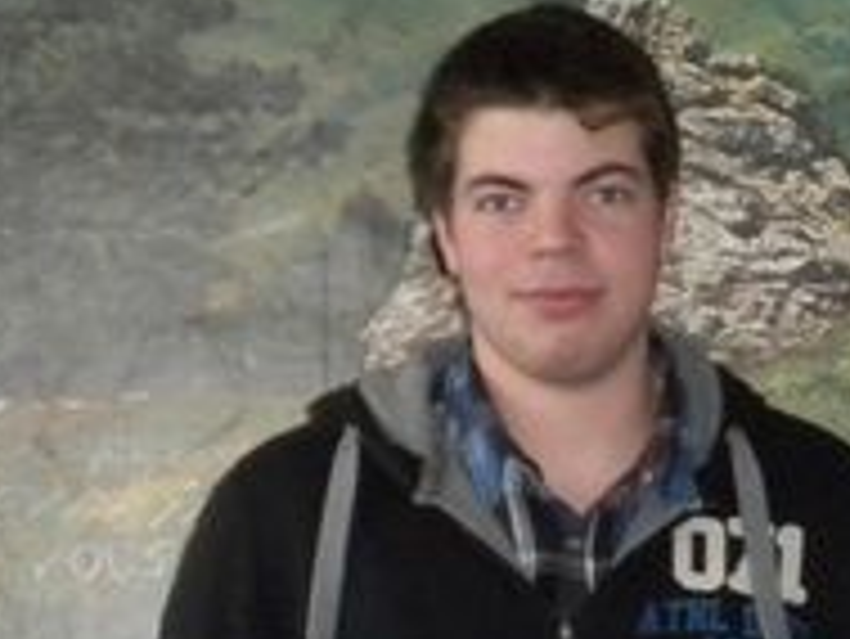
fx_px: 4324
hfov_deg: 10.9
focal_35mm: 176
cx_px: 1120
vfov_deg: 8.4
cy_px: 774
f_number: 4.3
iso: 400
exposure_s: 1/30
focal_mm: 9.1
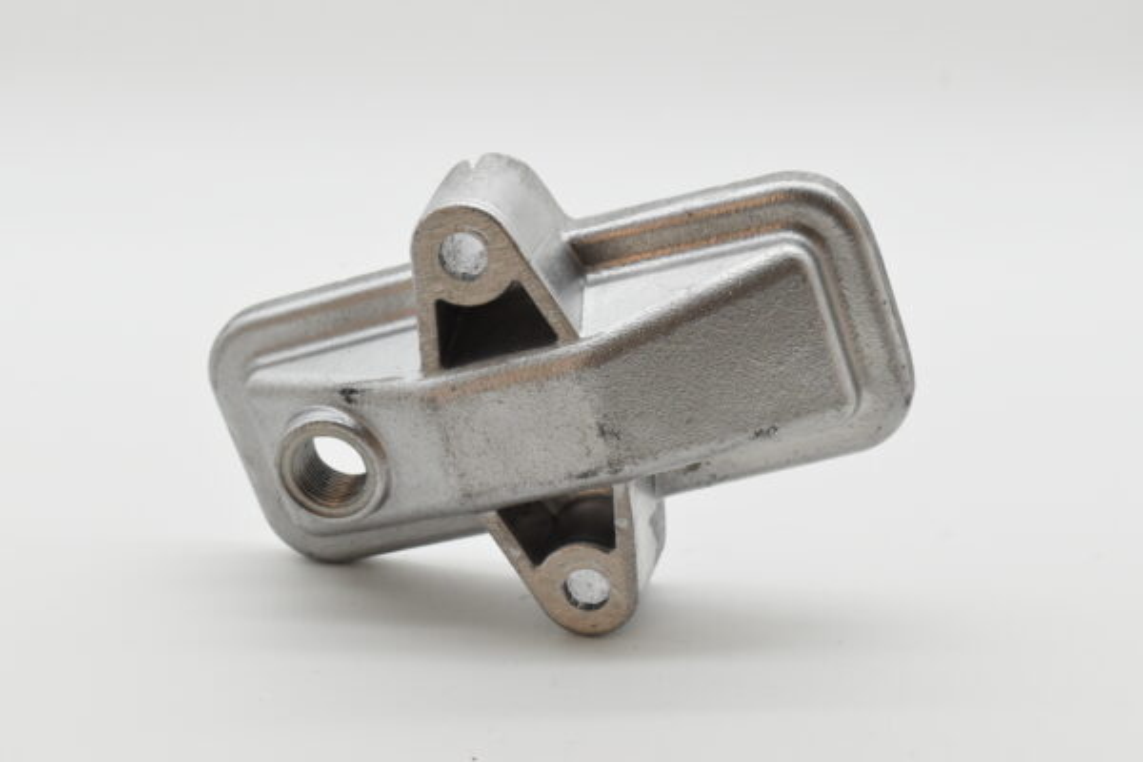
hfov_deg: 27.0
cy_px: 381
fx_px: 2381
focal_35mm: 75
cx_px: 572
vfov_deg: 18.2
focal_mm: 50
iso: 1600
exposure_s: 1/1250
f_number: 8
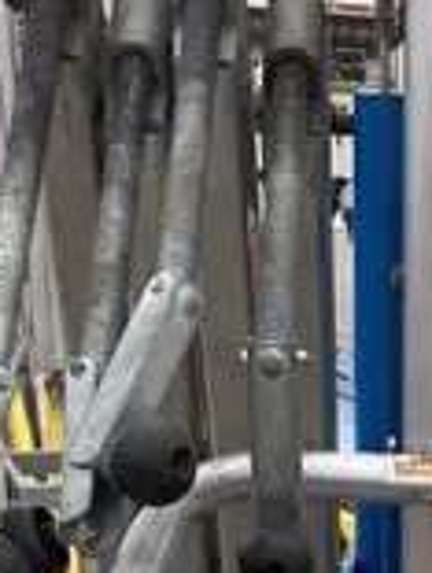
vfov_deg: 12.8
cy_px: 1174
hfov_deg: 11.0
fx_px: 2187
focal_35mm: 132
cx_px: 554
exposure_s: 1/489
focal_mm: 3.99
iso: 20
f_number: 1.8
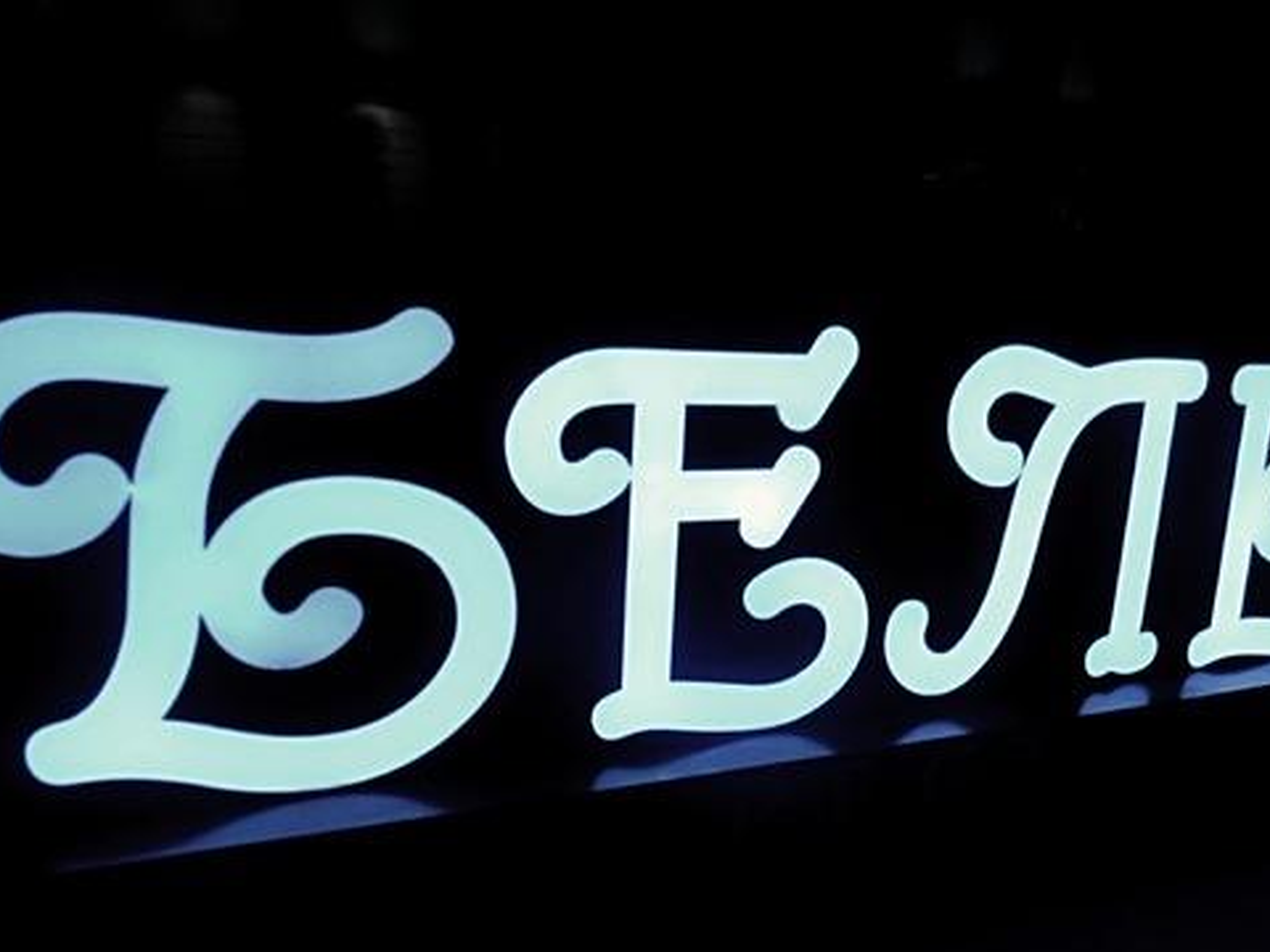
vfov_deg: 43.8
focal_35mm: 32
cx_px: 839
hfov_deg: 55.7
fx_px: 1174
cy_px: 590
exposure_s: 1/30
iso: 80
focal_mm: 4
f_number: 3.2
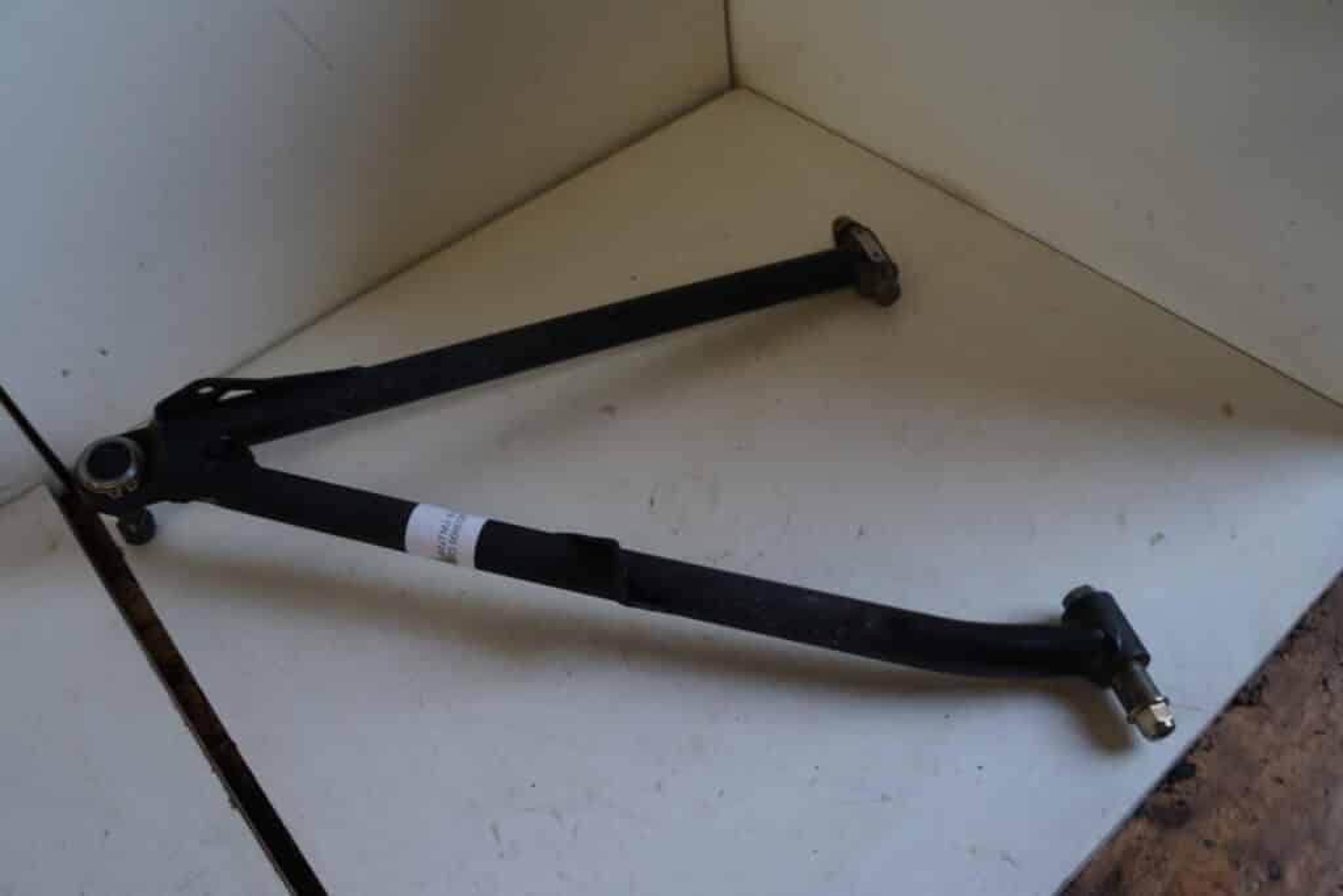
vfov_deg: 47.9
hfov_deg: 67.4
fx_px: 1007
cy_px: 448
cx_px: 672
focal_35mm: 27
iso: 125
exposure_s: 1/60
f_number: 3.5
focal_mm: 18
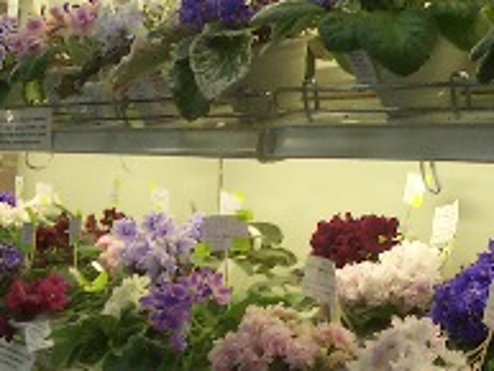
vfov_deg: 12.8
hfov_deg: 17.0
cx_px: 253
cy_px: 248
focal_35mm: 116
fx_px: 1656
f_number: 2.6
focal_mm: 5.8
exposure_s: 1/80
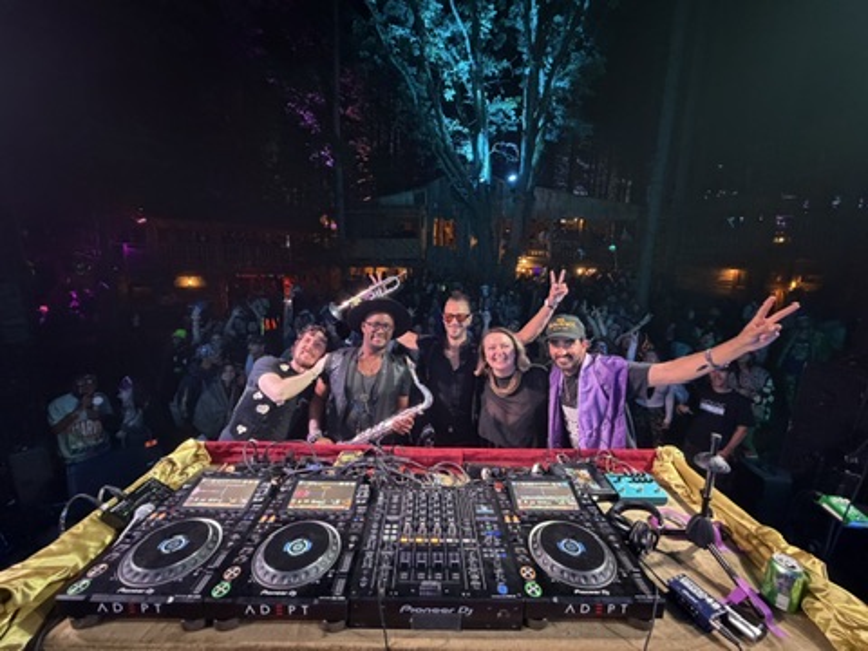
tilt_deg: -8.4
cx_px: 434
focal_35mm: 14
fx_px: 351
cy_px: 326
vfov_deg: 85.7
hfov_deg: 102.1
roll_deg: -0.5
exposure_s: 1/60
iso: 1000
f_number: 2.2
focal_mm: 2.22
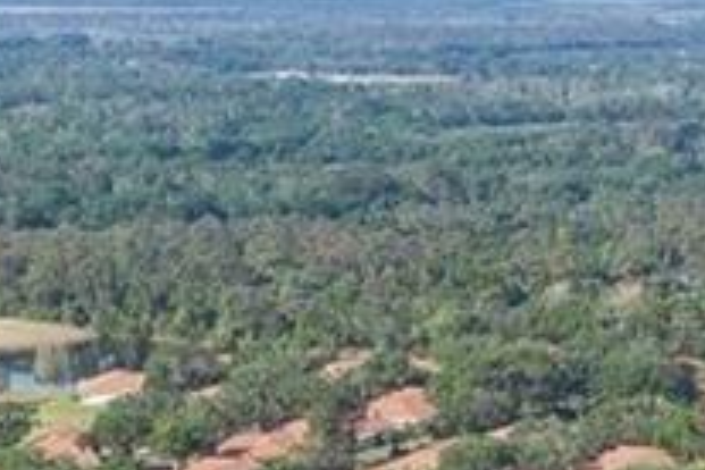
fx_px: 3329
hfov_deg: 12.1
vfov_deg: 7.7
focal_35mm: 170
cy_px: 981
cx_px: 439
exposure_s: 1/1600
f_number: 2.8
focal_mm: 8.4
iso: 120
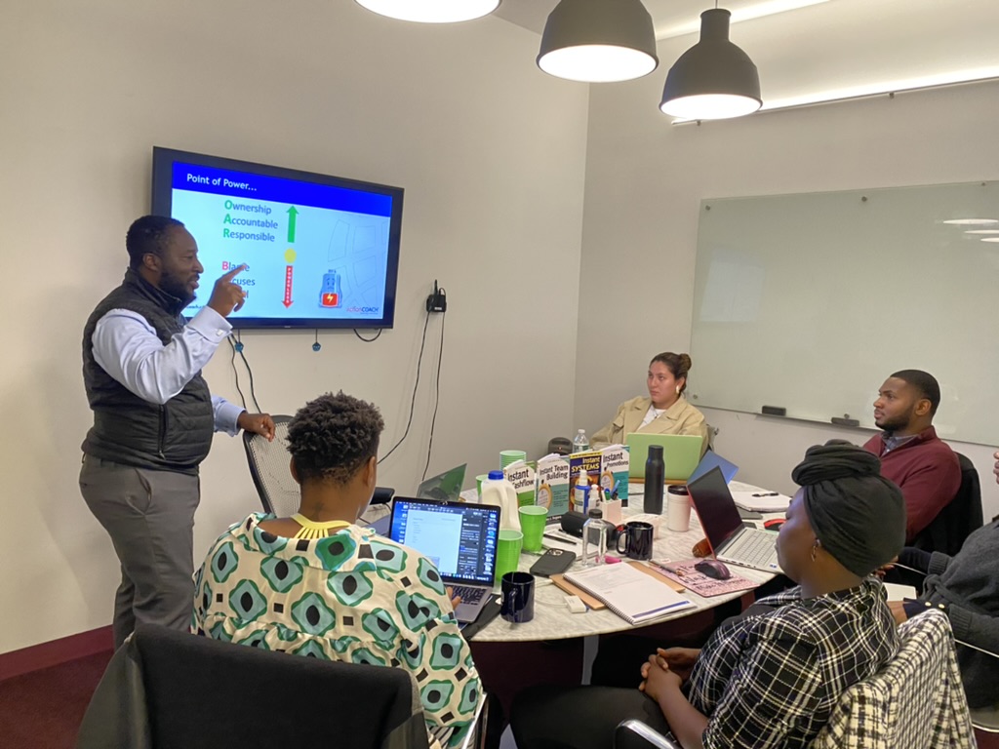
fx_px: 750
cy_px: 374
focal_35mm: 26
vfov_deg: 53.1
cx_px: 500
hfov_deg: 67.3
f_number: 1.8
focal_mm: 4.25
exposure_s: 1/60
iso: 250
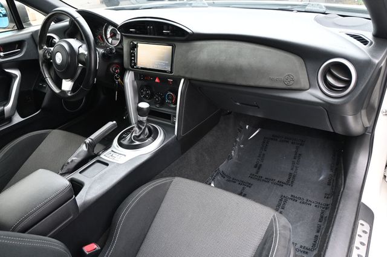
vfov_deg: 45.6
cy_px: 128
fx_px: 306
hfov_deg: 64.6
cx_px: 194
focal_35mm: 28
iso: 450
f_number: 3.8
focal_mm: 19
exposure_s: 1/125
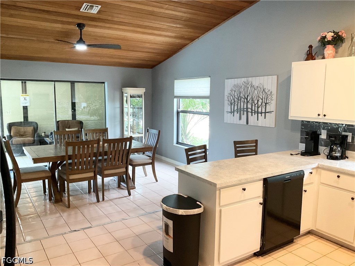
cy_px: 133
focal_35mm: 29
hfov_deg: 61.7
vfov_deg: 48.2
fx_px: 297
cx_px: 178
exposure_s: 1/60
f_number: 1.8
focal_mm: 3
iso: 160
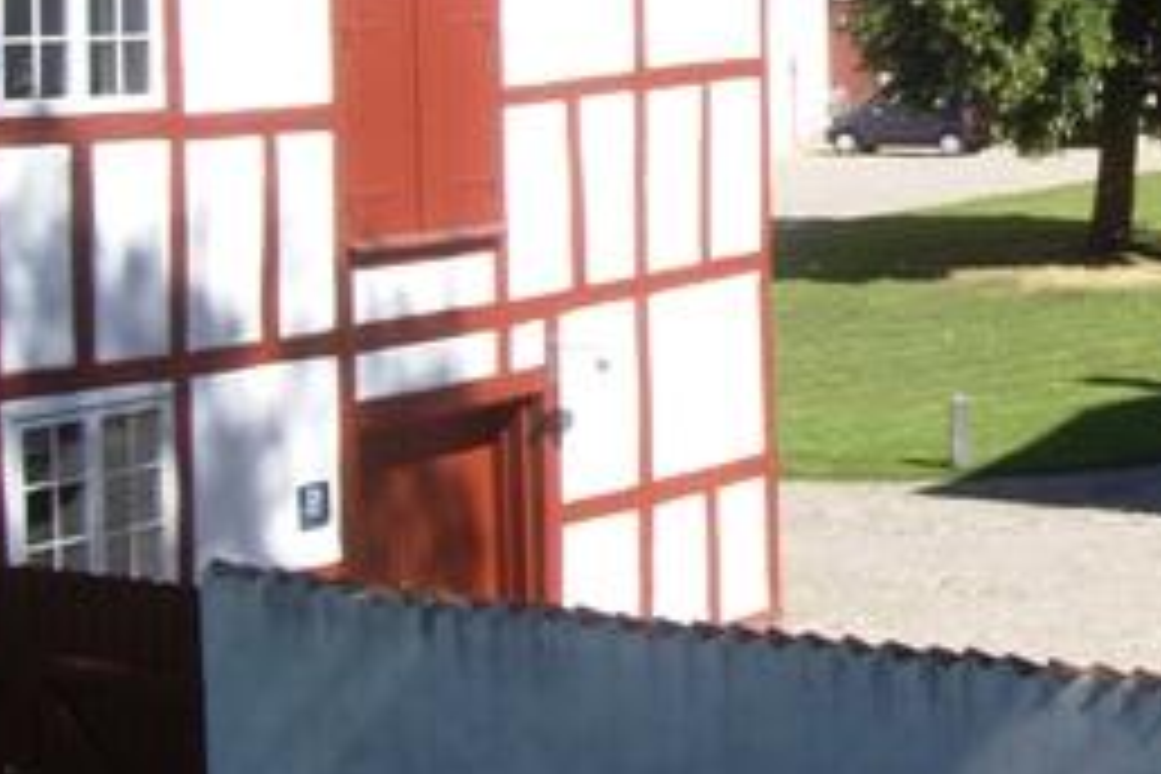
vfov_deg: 13.7
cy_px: -40
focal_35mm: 98
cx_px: 1372
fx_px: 3160
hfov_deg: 19.6
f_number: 2.8
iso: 64
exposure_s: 1/800
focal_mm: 7.9
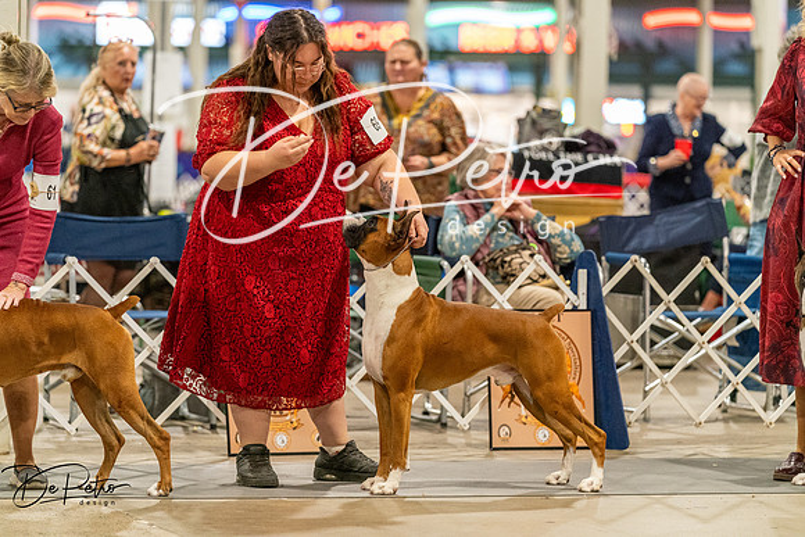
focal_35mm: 161
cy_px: 268
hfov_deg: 12.8
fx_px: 3601
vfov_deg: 8.5
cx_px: 402
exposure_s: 1/250
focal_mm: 161
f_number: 3.5
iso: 6400
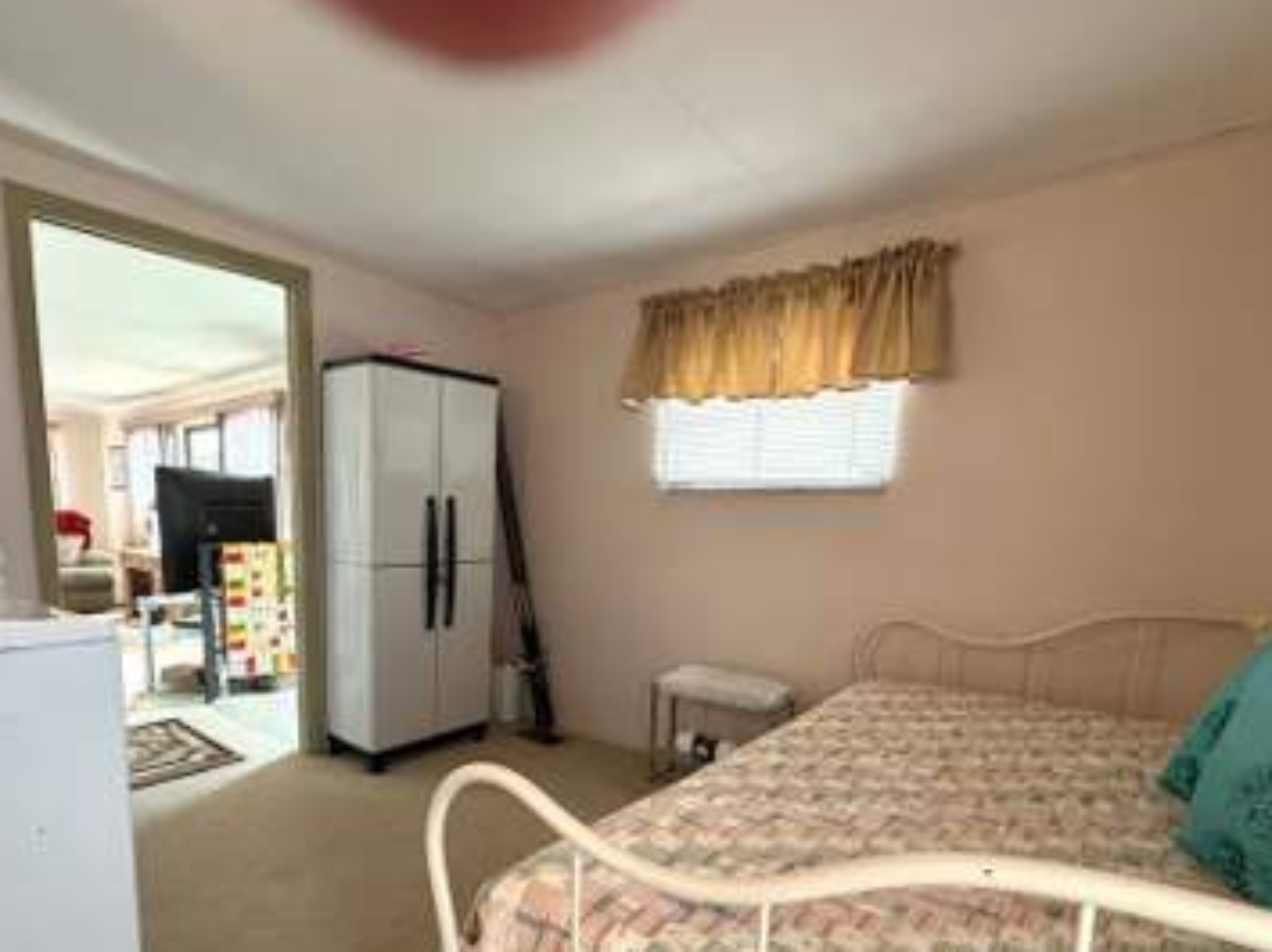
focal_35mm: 19
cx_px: 535
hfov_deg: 84.1
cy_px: 611
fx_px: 698
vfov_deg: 67.3
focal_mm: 2.22
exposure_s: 1/120
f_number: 2.2
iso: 320
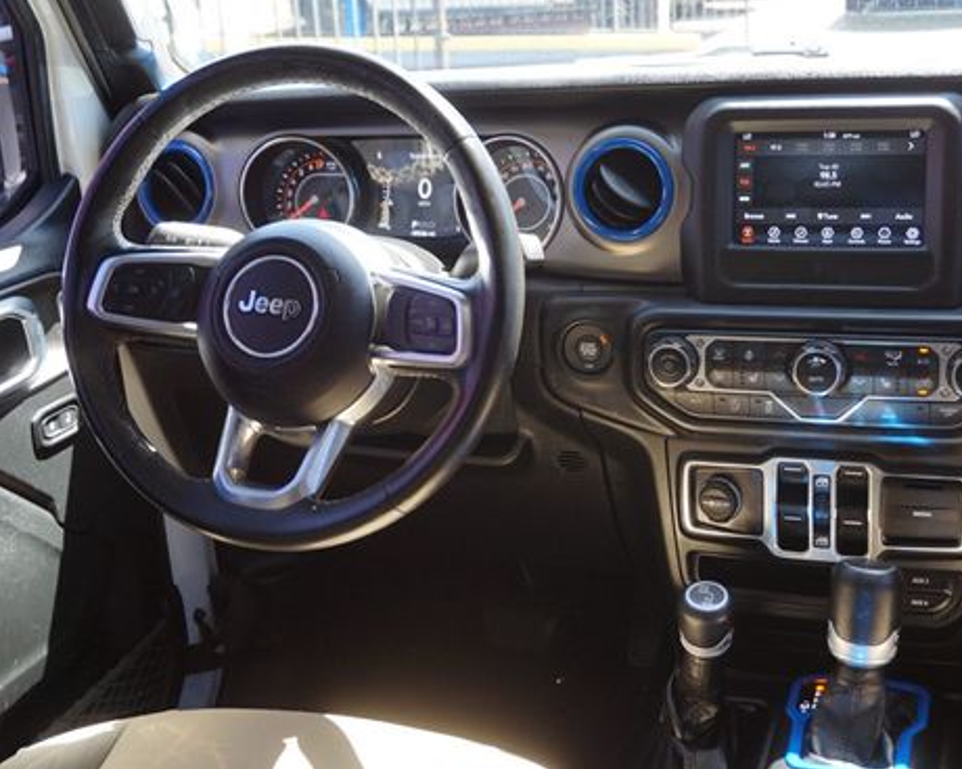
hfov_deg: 39.4
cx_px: 567
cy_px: 345
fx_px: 1338
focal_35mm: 47
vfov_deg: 32.1
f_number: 4.5
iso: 200
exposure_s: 1/60
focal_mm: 24
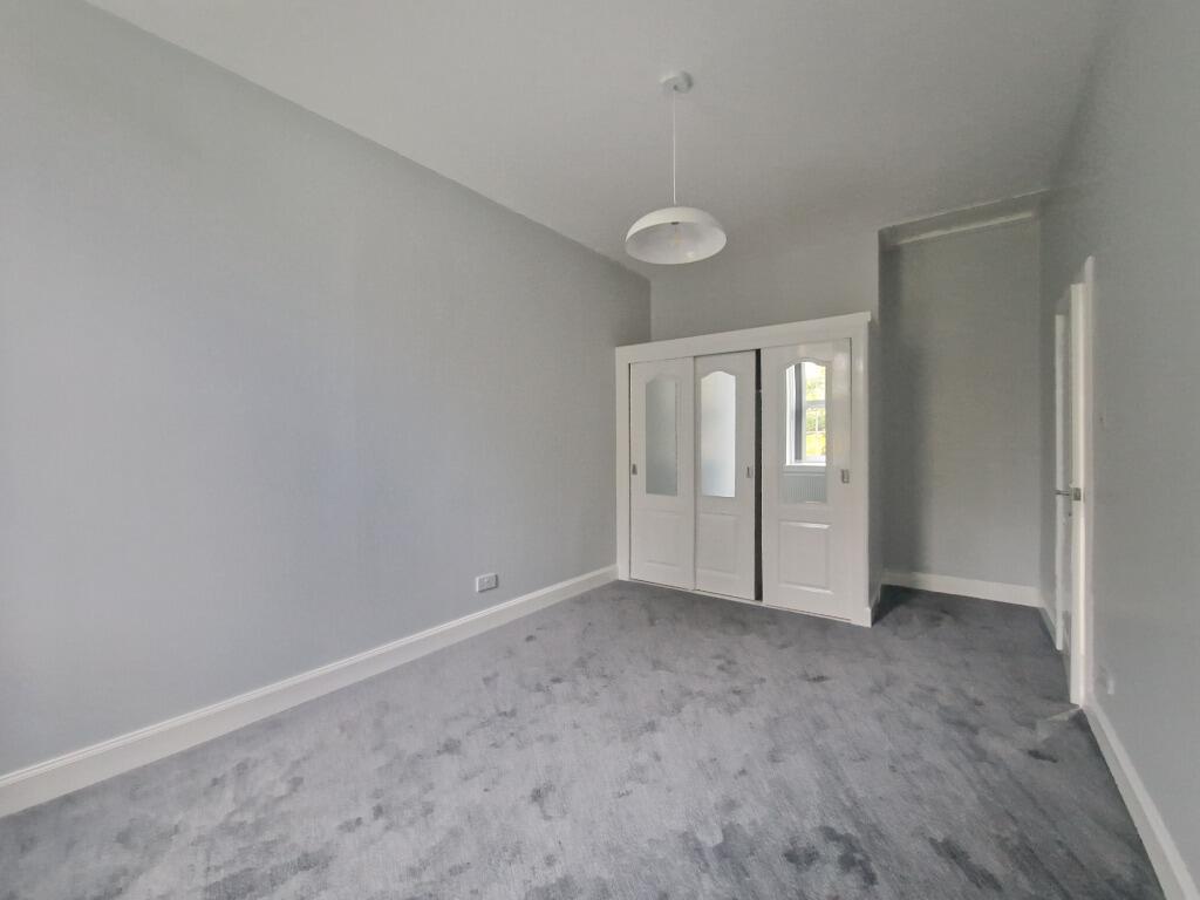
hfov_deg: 106.2
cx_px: 600
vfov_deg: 89.9
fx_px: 451
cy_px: 450
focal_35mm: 13
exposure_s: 1/25
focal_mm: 2.2
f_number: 2.2
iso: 1250
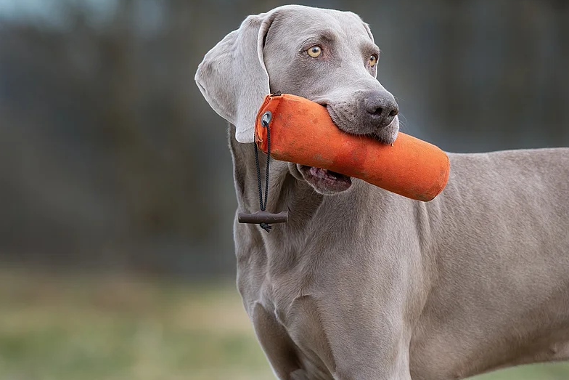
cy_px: 165
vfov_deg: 4.3
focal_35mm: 319
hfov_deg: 6.5
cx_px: 314
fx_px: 5036
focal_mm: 185
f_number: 3.5
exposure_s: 1/1250
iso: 400
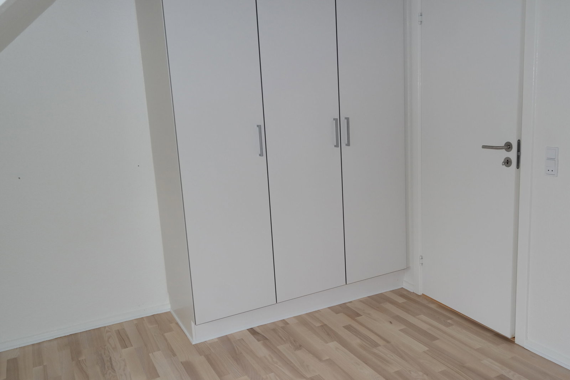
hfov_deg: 61.9
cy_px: 190
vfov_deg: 43.6
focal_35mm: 30
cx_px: 285
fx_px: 475
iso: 400
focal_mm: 20
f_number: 5.6
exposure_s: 1/40
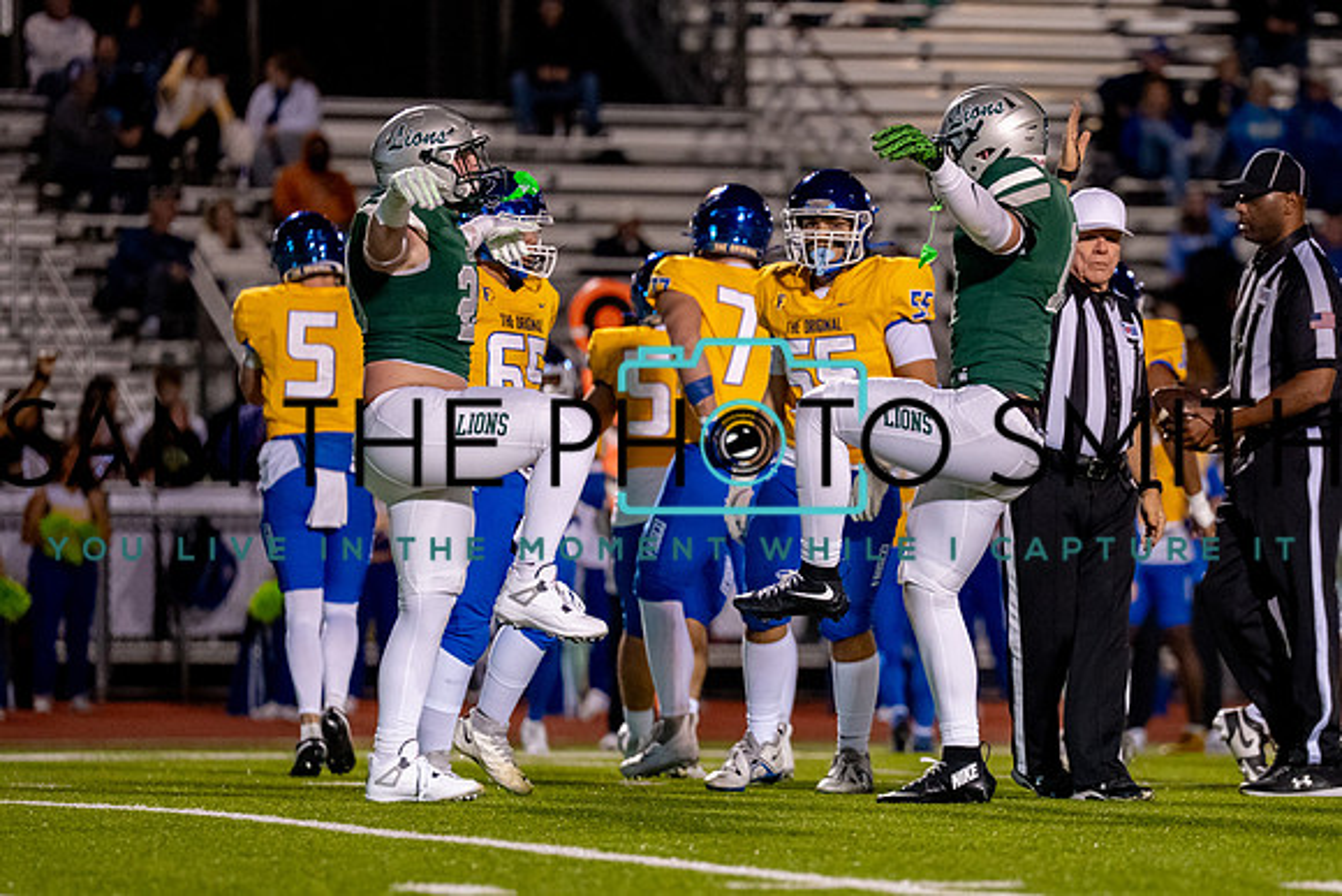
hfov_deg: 6.8
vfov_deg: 4.5
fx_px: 11277
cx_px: 1002
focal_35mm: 302
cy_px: 527
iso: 3200
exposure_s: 1/1000
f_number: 2.8
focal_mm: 200
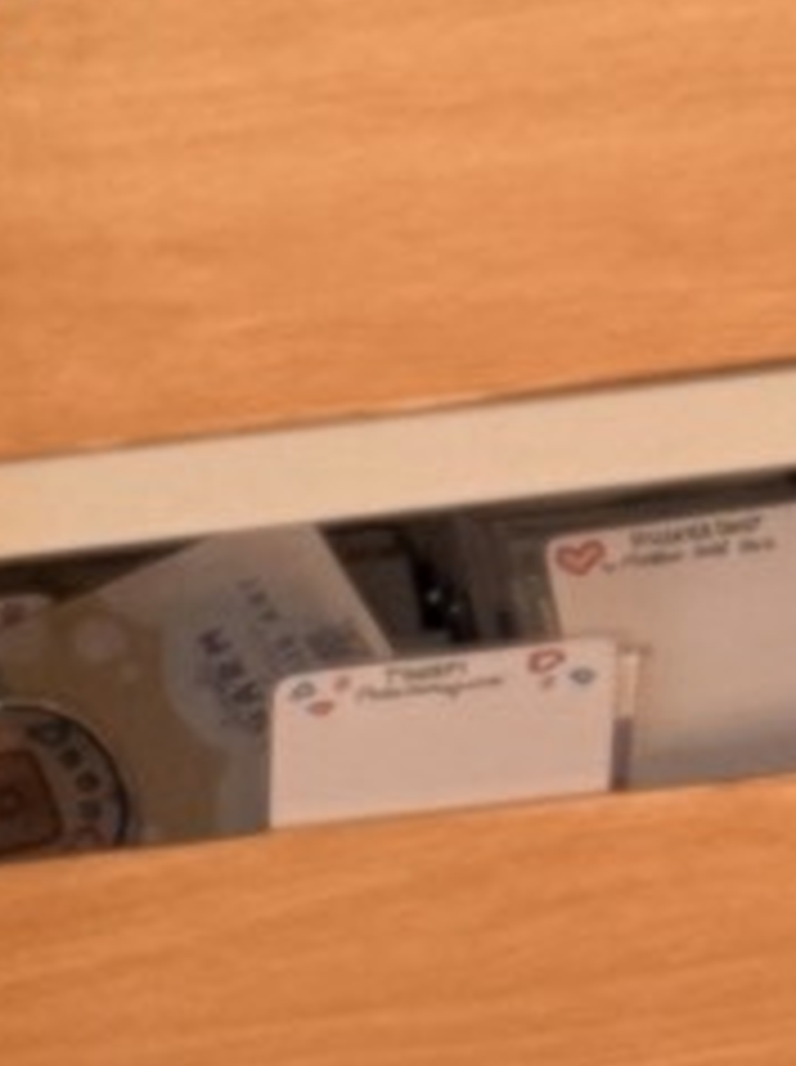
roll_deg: +6.1
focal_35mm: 284
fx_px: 8731
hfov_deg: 5.1
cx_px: -1196
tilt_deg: -11.7
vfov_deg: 7.0
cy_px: 990
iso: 100
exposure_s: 1/50
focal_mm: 6.76
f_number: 1.78
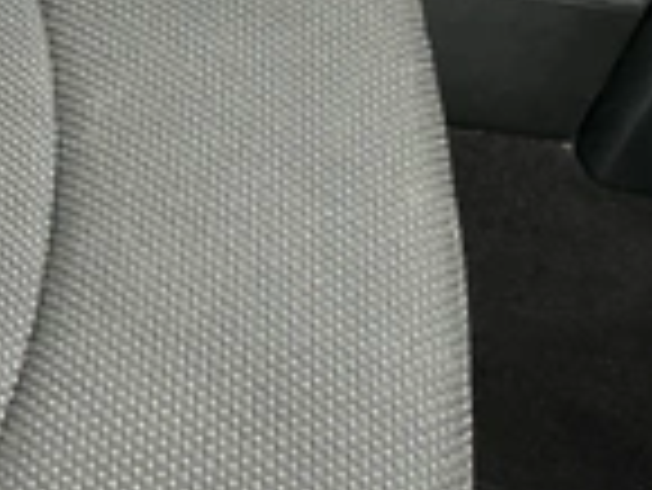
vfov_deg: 19.1
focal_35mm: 77
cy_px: 301
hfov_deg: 22.4
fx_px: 1452
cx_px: -216
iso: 200
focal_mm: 3
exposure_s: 1/60
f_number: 1.8
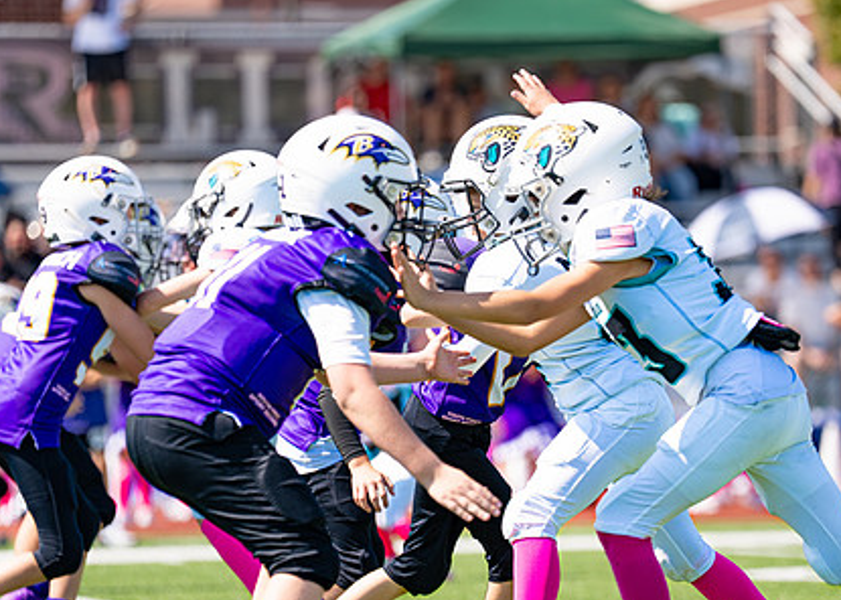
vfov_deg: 5.4
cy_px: 373
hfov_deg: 7.5
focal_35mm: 268
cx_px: 502
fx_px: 6398
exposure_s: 1/2000
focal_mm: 162
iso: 100
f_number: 2.8
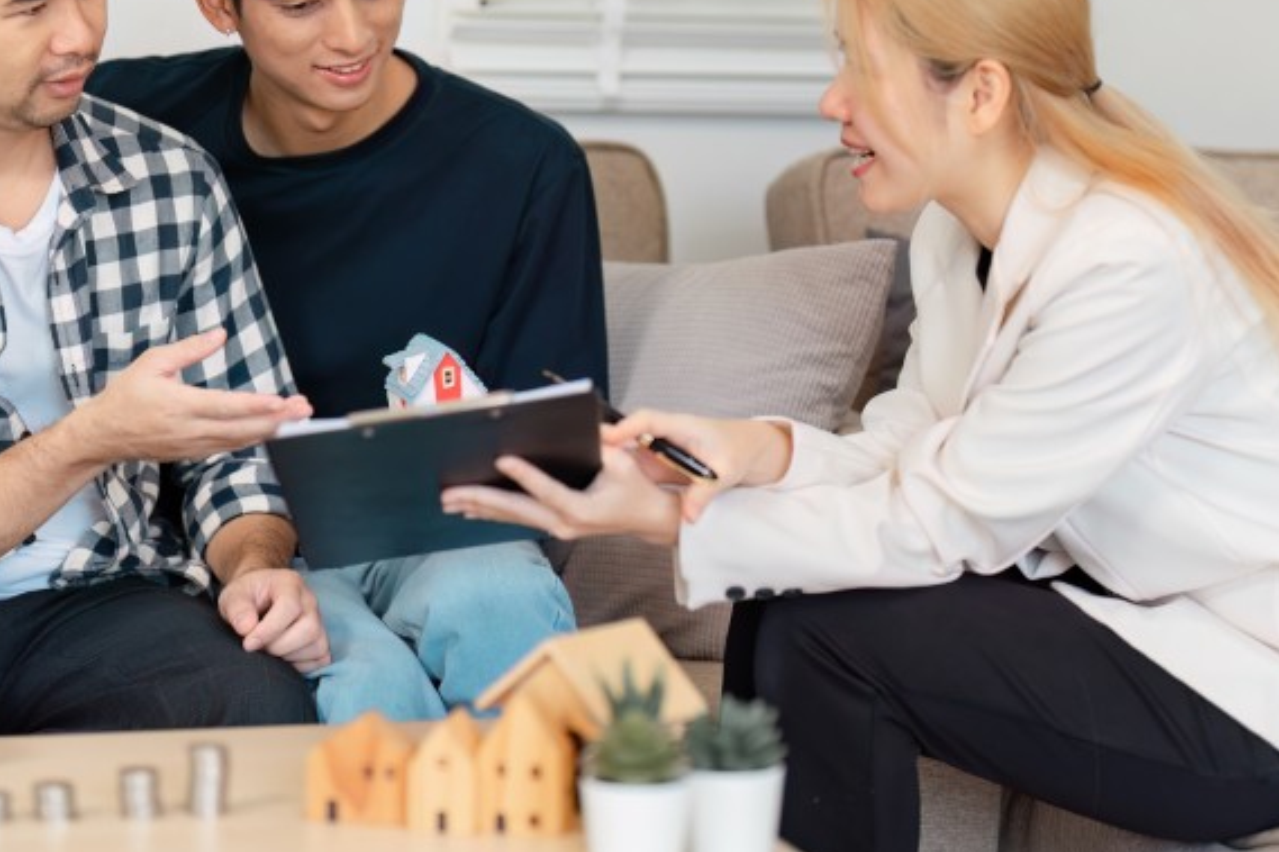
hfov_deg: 22.9
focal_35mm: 89
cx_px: 538
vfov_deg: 15.2
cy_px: 114
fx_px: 3161
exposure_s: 1/640
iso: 200
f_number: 1.4
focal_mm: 50
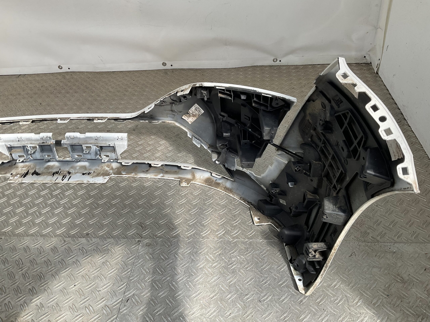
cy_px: 161
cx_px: 215
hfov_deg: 61.7
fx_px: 360
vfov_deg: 48.2
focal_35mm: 29
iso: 16
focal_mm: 3
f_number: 1.8
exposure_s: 1/380
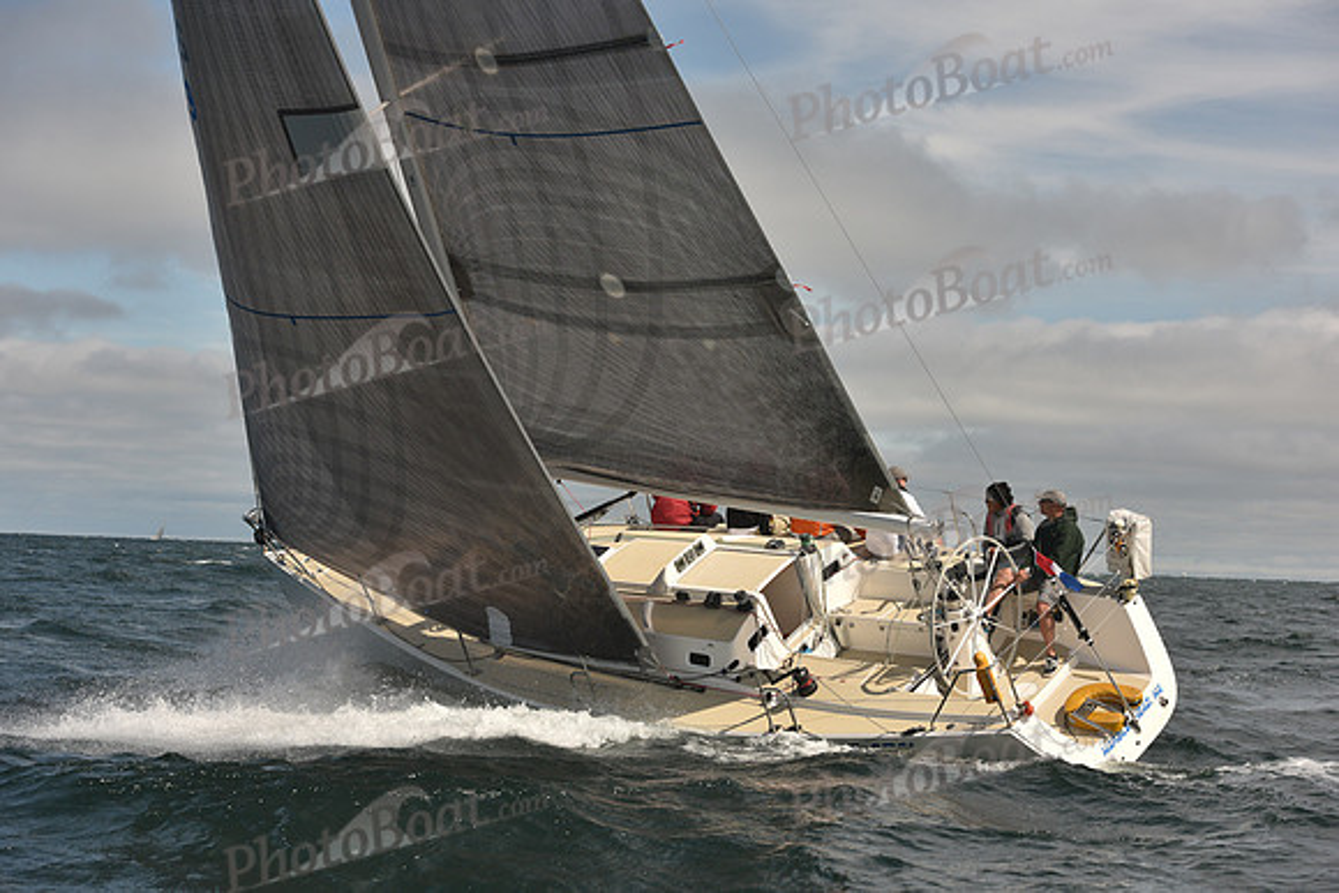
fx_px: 2604
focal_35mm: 70
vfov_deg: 19.5
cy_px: 446
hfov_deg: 28.8
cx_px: 670
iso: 320
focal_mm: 70
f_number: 6.3
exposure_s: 1/1000
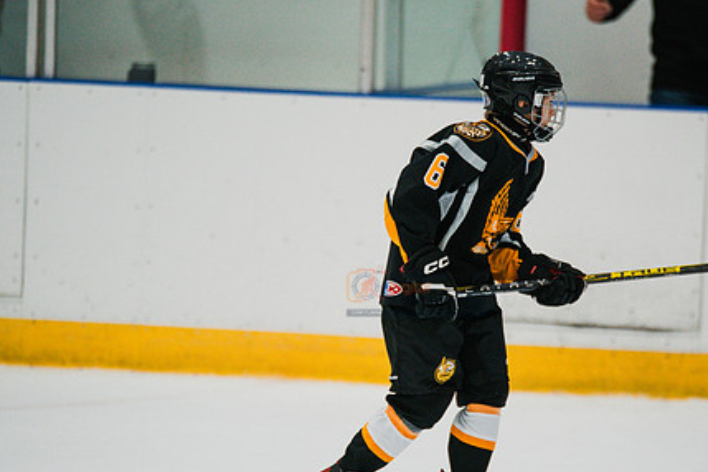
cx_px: 418
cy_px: 291
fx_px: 7984
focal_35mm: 406
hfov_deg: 5.1
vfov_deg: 3.4
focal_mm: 300
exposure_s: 1/2000
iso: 3200
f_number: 3.2
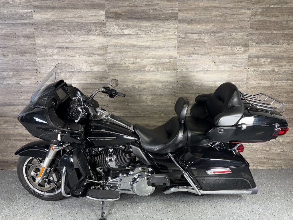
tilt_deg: -8.5
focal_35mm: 24
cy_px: 110
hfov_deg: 71.6
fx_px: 203
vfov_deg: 56.8
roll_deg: +0.3
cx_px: 146
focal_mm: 6.76
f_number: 1.78
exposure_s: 1/18
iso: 80
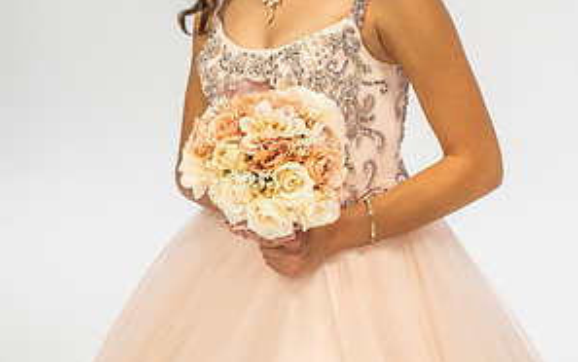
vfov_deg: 12.0
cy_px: 31
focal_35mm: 108
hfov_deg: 19.3
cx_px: 290
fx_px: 1702
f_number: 4.5
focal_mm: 70
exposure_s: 1/250
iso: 640
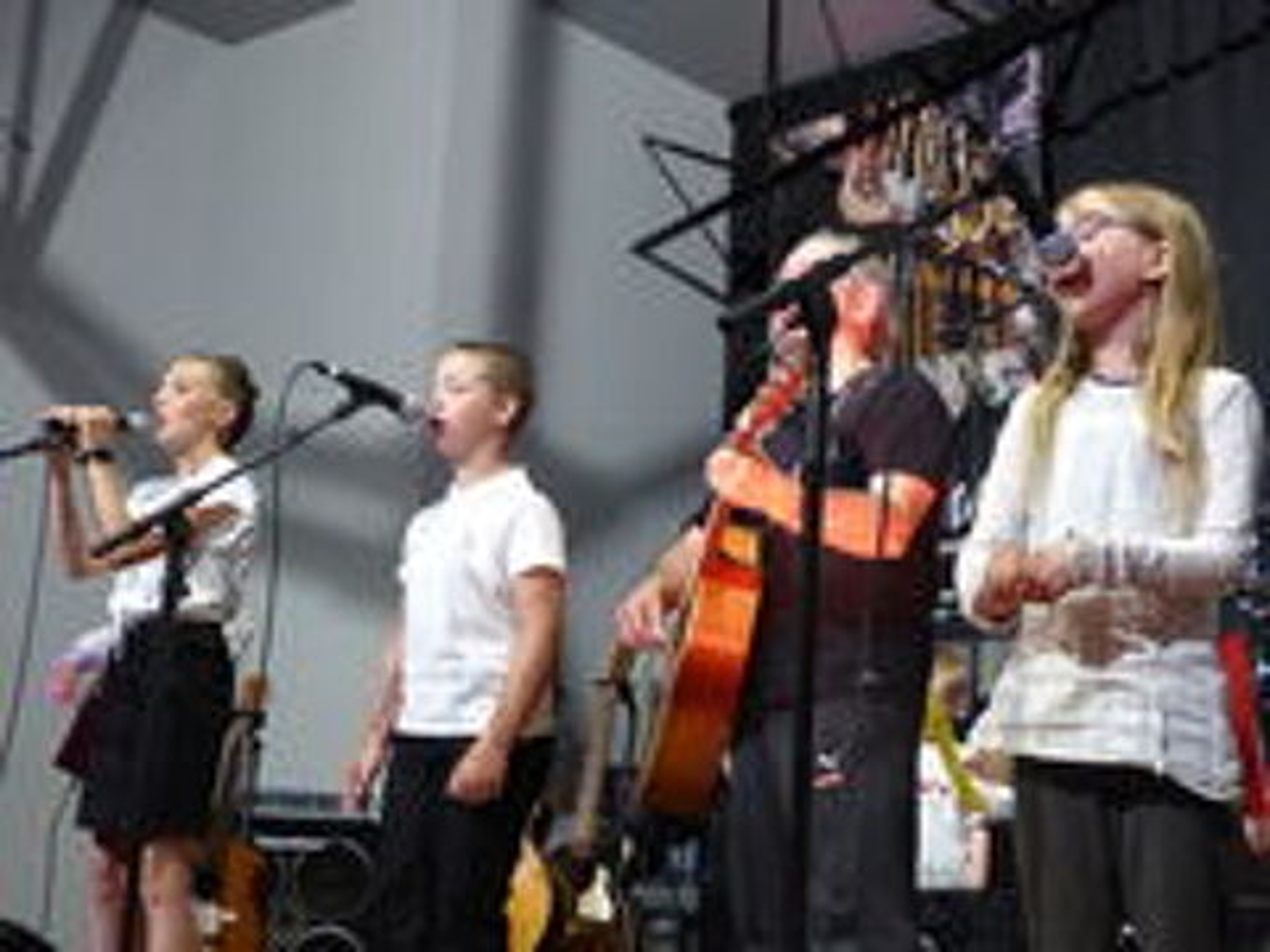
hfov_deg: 36.8
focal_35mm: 52
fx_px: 1908
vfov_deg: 28.0
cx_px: 635
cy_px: 476
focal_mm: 9.4
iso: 800
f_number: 2.8
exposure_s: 1/50
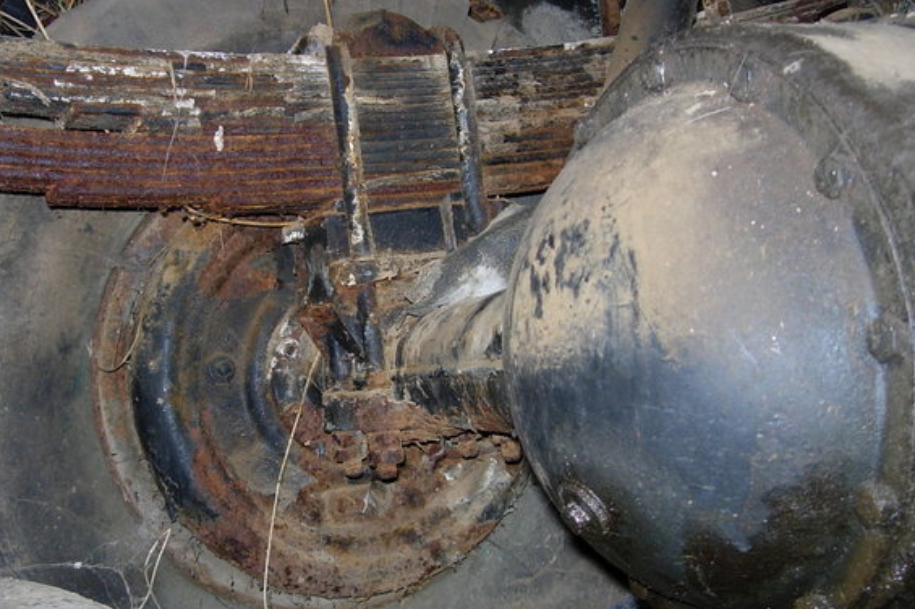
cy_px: 330
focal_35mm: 56
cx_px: 397
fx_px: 1422
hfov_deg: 35.6
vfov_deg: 24.2
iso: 79
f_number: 2.8
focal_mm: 7.8
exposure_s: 1/64
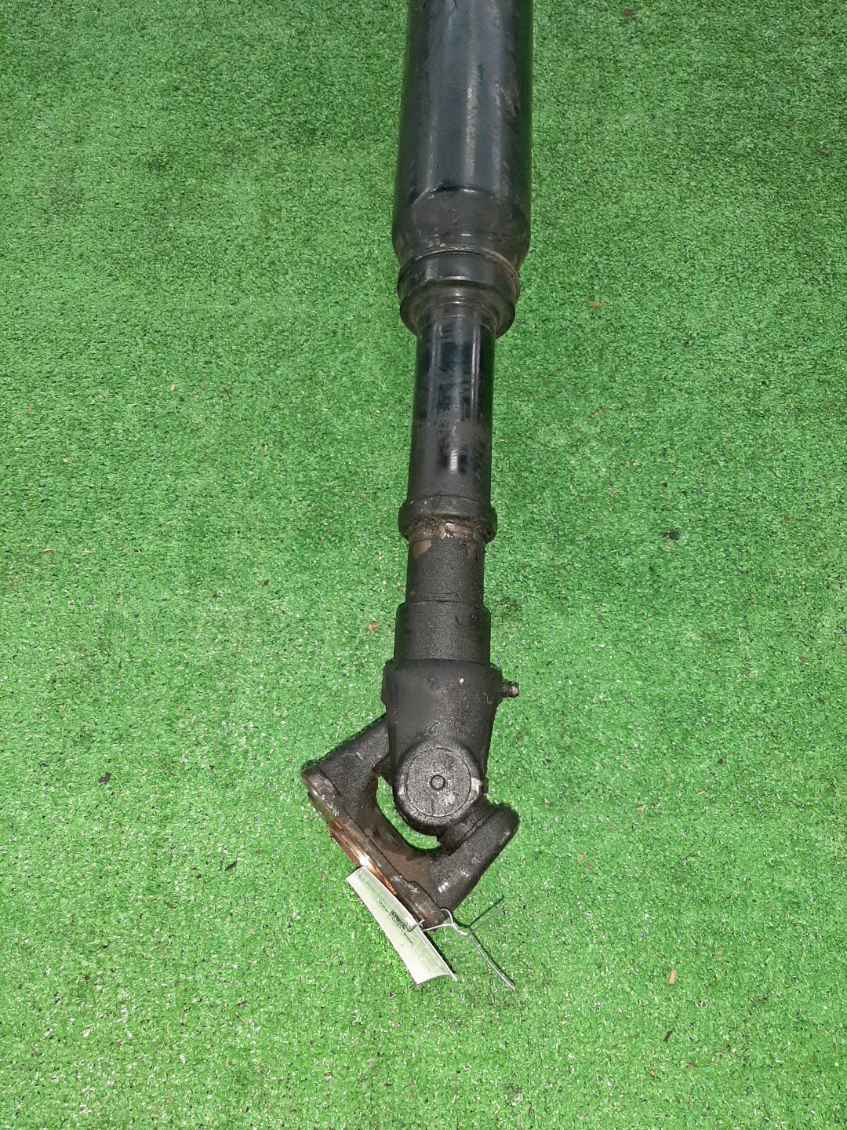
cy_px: 565
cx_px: 424
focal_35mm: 26
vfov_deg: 67.3
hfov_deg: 53.1
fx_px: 848
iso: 170
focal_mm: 3.93
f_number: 1.7
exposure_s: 1/25
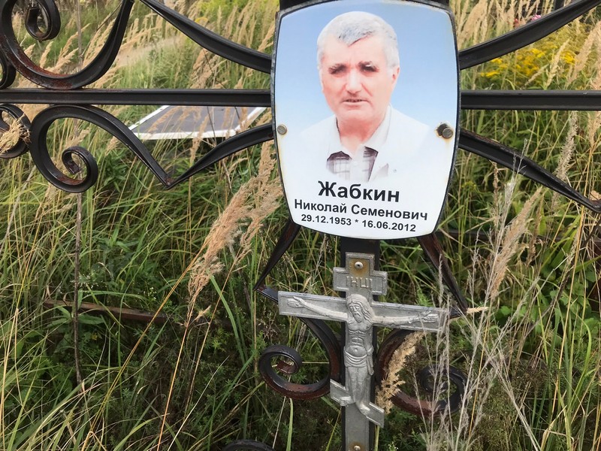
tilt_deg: -27.7
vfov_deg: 49.7
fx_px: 486
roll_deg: +1.3
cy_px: 226
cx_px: 300
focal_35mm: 28
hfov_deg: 63.4
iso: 20
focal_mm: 3.99
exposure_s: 1/1681
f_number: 1.8
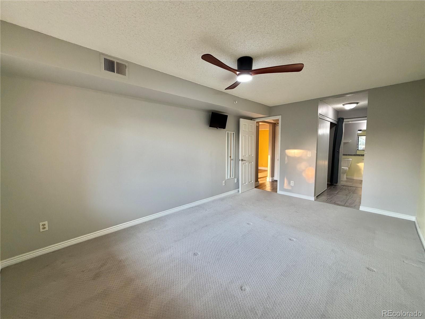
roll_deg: +0.4
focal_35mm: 14
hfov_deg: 102.1
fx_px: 172
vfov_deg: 85.7
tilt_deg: -4.8
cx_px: 212
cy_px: 160
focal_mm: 2.22
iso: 320
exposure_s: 1/120
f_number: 2.2
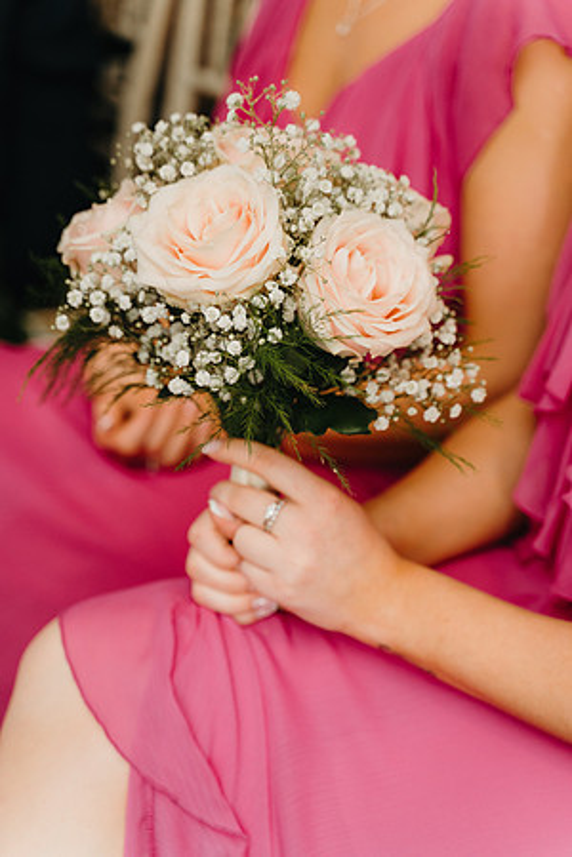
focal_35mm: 75
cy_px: 428
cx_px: 286
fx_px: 1787
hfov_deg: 18.2
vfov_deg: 27.0
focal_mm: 75
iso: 1000
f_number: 2.8
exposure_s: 1/200
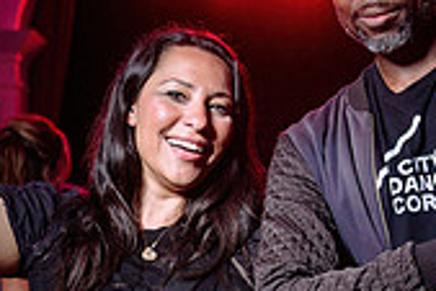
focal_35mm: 110
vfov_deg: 12.3
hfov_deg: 18.5
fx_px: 1333
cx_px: 317
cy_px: 303
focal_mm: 32
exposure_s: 1/80
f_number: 3.2
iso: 1000
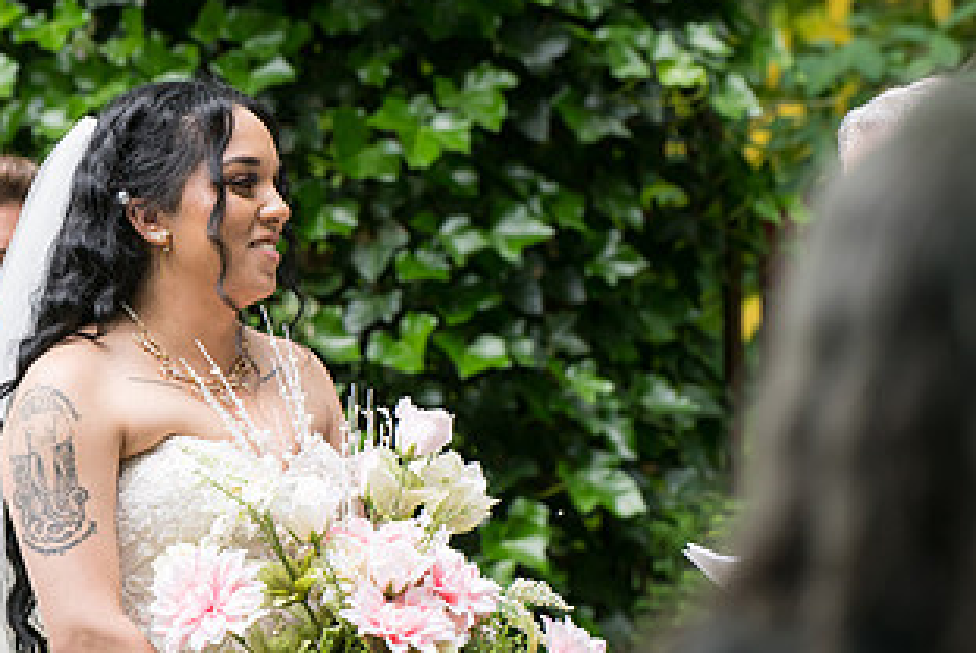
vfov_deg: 3.7
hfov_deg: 5.5
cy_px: 284
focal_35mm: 373
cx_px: 389
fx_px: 10122
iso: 200
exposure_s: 1/400
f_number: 4
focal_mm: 200
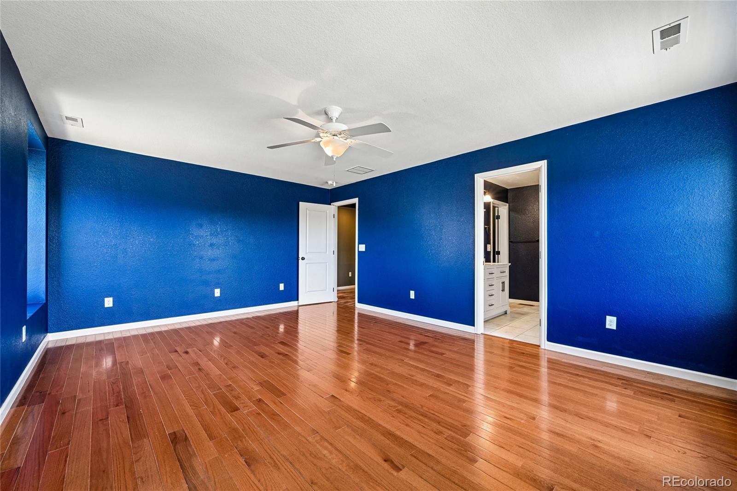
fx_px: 287
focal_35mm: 14
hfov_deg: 104.3
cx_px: 368
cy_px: 246
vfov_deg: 81.2
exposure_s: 1/5
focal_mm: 14
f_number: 11
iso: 400
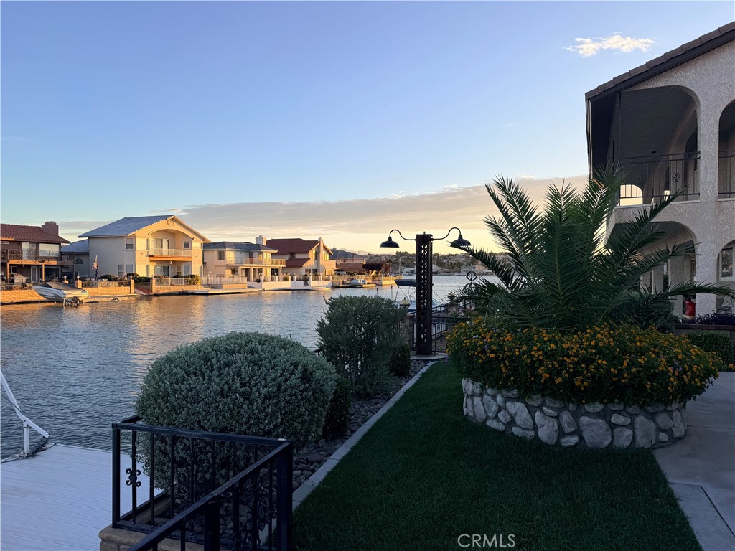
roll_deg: +0.1
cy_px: 276
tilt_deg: -0.7
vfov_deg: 56.8
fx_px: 510
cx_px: 368
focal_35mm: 24
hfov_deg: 71.6
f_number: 1.78
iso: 80
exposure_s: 1/1091
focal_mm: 6.76
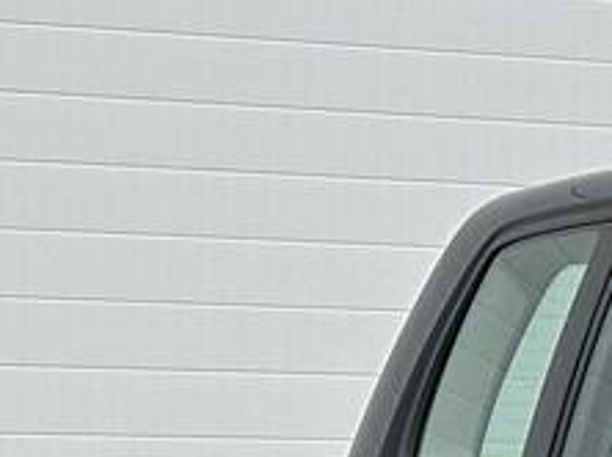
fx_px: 5510
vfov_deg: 4.7
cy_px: 933
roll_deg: -0.1
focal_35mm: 312
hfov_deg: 5.9
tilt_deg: -5.1
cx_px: 1759
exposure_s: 1/6211
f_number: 1.78
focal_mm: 6.86
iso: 64
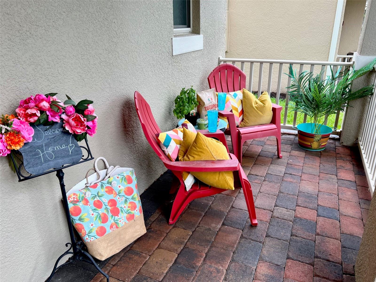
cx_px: 188
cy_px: 141
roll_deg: +1.2
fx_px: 282
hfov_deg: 67.3
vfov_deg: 53.1
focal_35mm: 26
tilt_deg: -23.6
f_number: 1.5
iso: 40
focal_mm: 5.7
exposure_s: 1/194
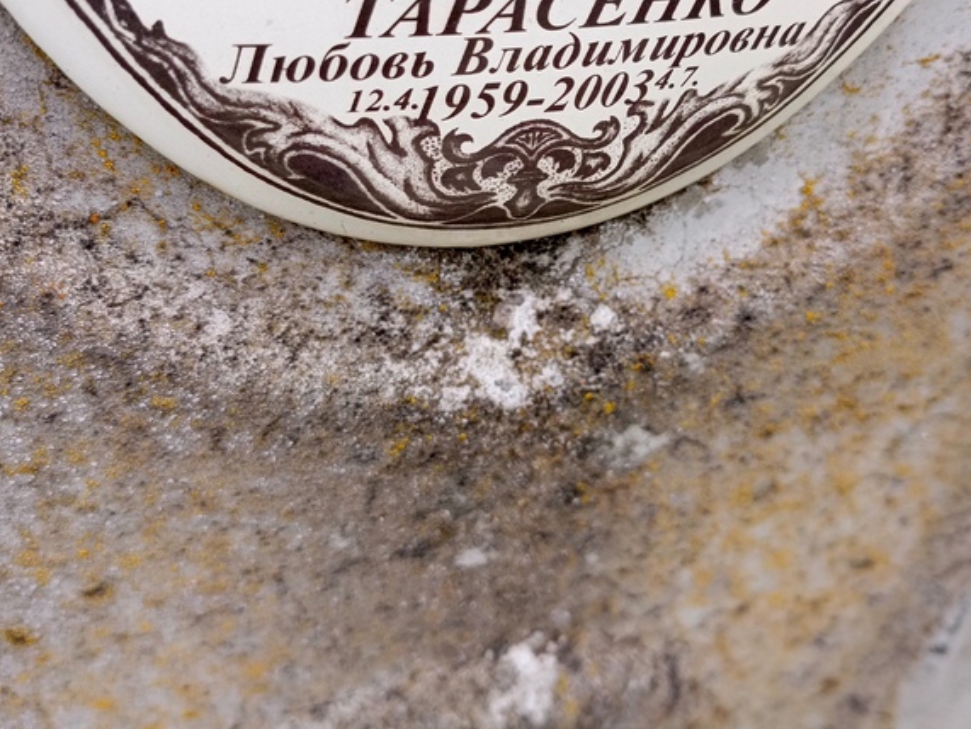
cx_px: 544
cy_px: 238
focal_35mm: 35
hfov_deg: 52.5
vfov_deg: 40.2
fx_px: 982
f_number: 1.69
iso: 112
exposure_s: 1/123
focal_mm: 4.76
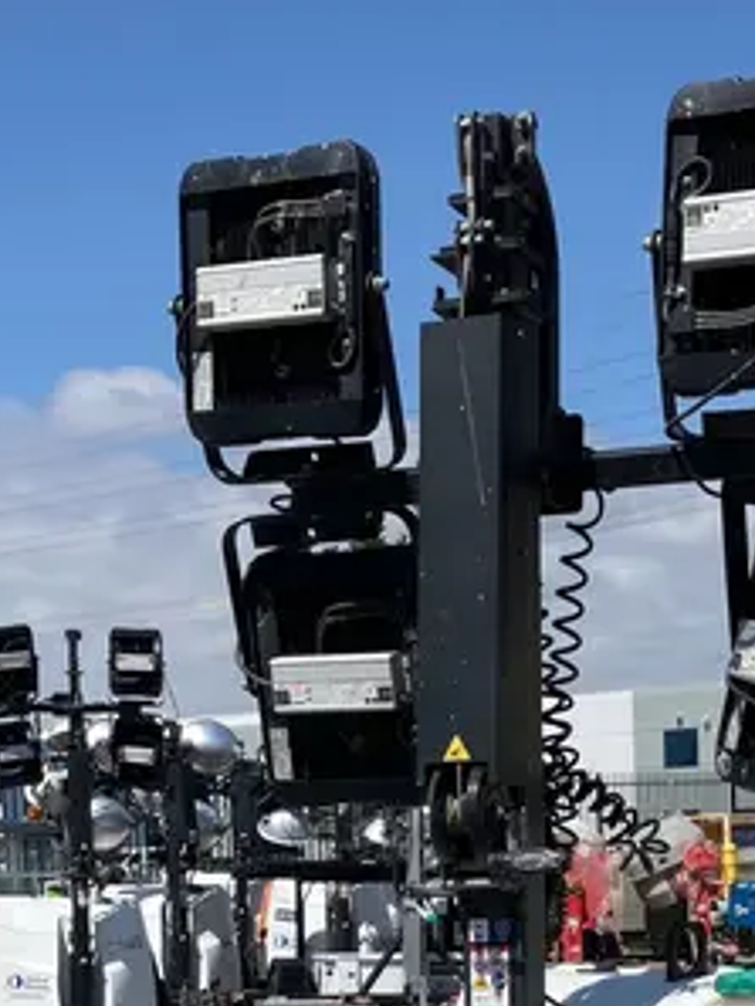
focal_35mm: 69
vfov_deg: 26.3
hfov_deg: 21.2
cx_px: 511
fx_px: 2005
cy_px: 1065
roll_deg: +1.8
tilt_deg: -5.9
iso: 32
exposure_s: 1/3745
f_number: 1.8
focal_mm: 3.99
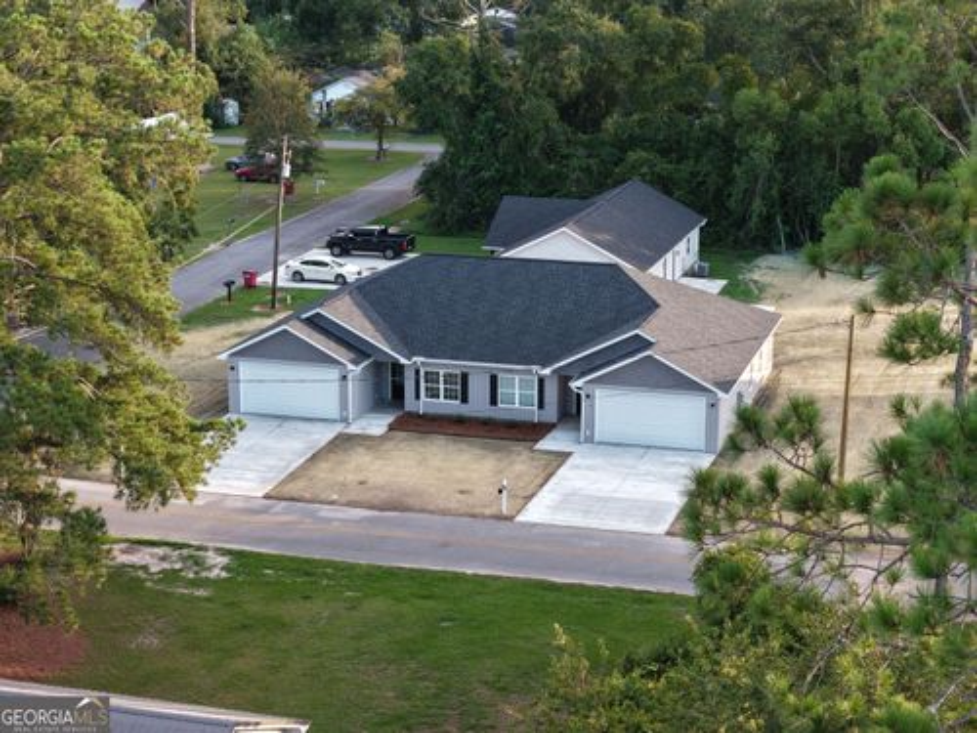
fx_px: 1976
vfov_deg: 21.0
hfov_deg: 27.8
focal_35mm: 70
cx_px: 488
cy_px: 366
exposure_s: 1/60
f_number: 2.8
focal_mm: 19.35
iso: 125
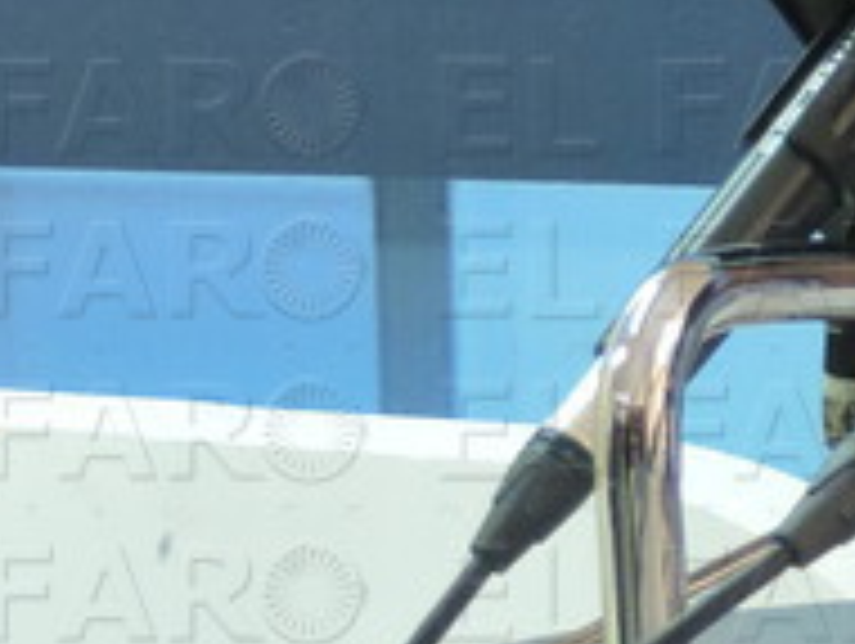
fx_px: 7320
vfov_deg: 5.0
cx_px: 2030
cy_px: -185
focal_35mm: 296
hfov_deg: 6.4
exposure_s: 1/15
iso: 400
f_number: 3.7
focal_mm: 9.8
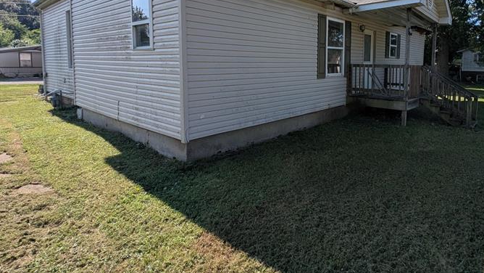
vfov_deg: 54.4
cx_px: 312
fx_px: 257
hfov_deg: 84.4
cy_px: 84
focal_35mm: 20
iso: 40
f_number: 1.95
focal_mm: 2.23
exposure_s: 1/2825
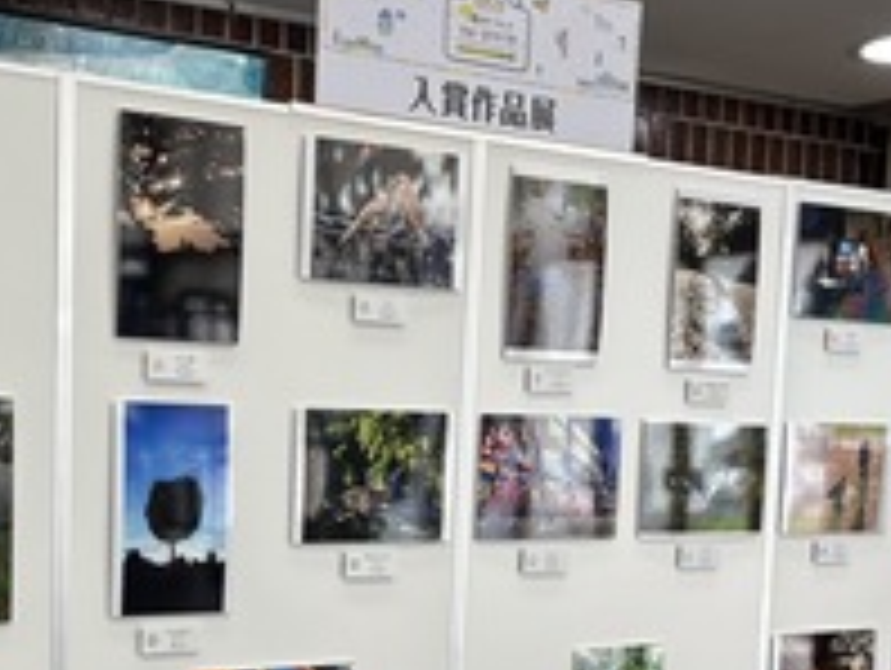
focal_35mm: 63
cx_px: 176
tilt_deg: -6.5
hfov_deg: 30.0
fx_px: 1624
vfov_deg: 22.7
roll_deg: -1.9
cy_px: 607
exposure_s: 1/100
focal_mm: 5.96
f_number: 1.6
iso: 64
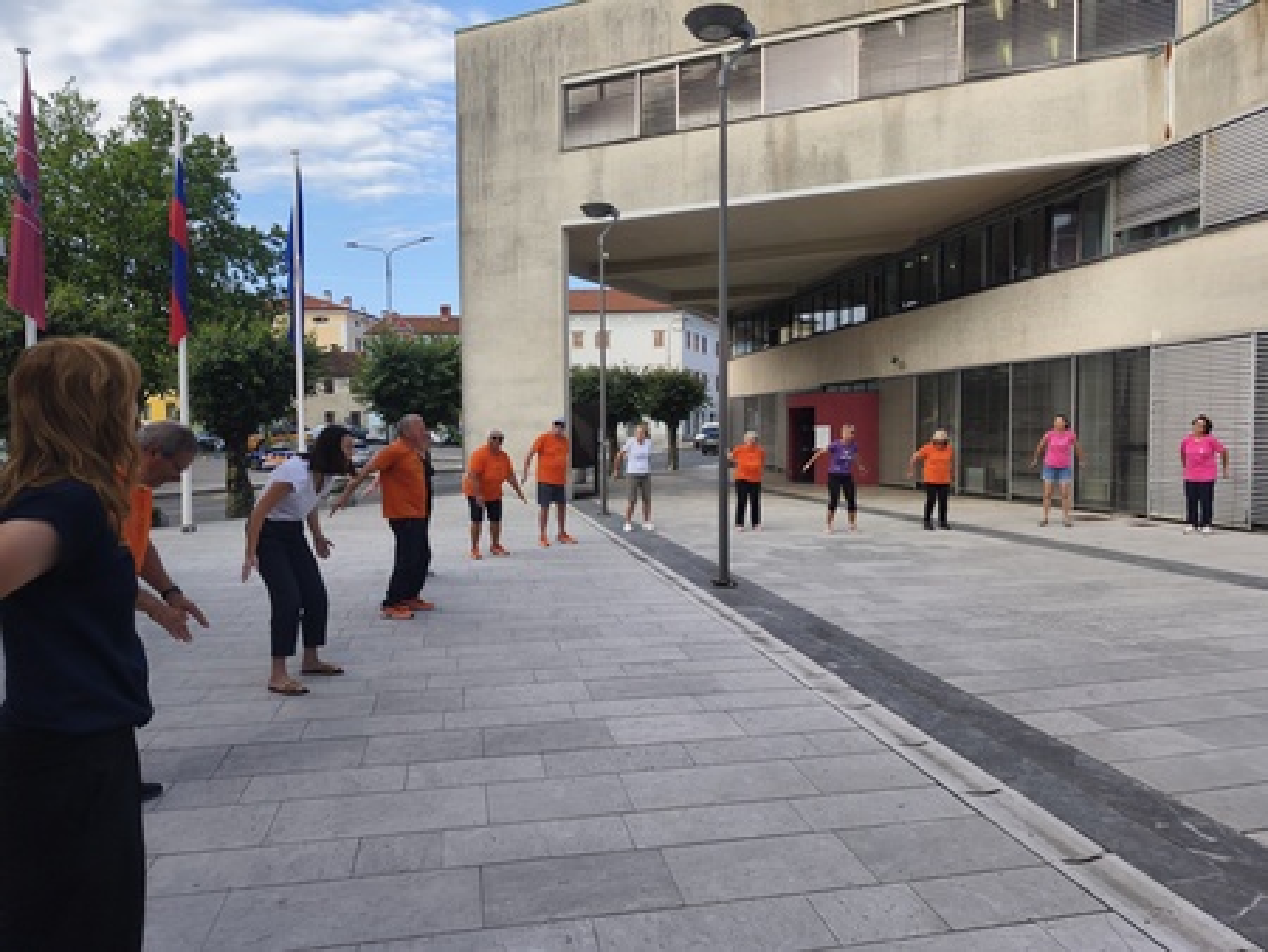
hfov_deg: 73.9
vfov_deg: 58.9
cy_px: 476
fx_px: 843
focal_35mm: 23
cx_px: 634
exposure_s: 1/462
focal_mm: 6.18
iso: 50
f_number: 1.65
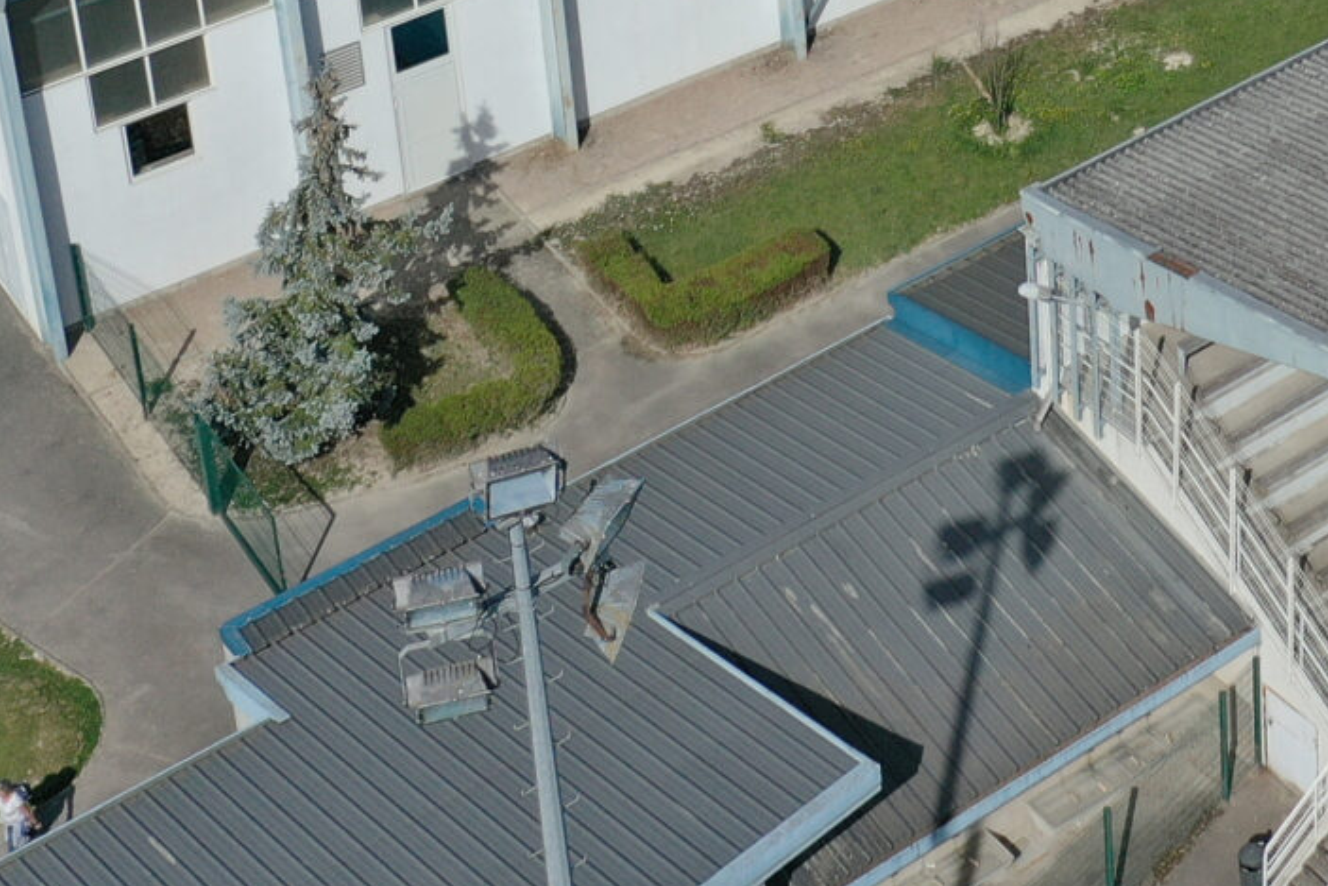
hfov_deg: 19.5
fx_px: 3763
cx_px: 1300
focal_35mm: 102
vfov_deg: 12.6
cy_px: -528
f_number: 4.5
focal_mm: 10.26
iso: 100
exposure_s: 1/120
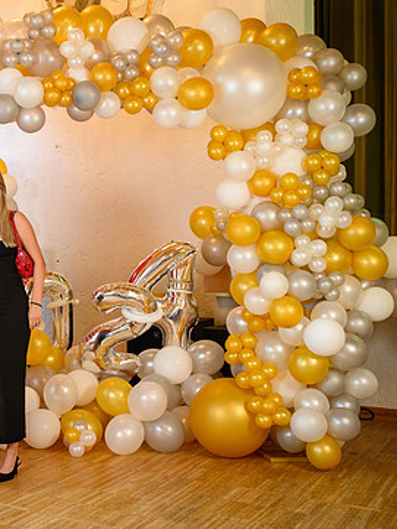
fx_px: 825
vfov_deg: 35.5
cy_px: 254
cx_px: -18
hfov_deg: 25.5
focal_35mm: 54
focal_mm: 35
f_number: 3.5
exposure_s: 1/100
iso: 1250
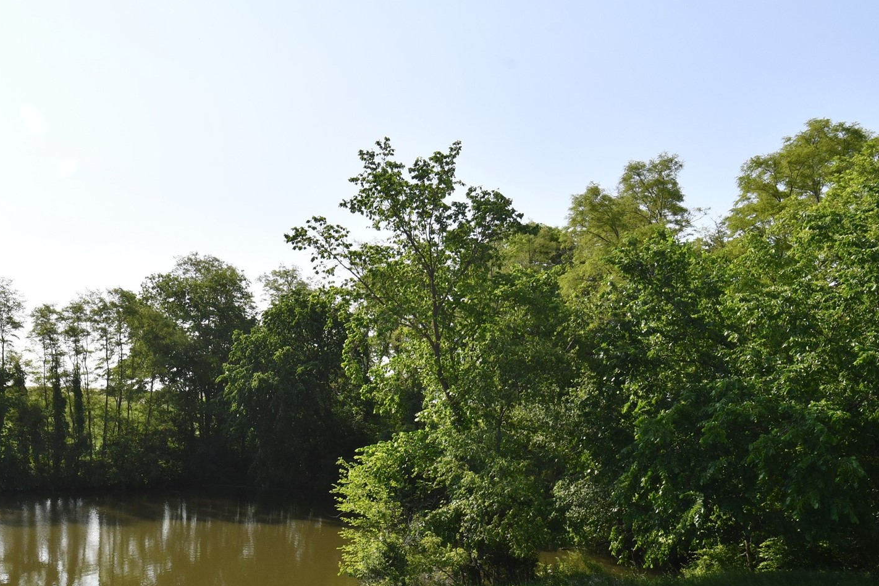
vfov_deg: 43.9
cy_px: 416
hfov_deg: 61.0
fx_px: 708
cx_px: 247
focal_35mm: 29
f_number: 11
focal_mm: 13
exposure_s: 1/500
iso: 400
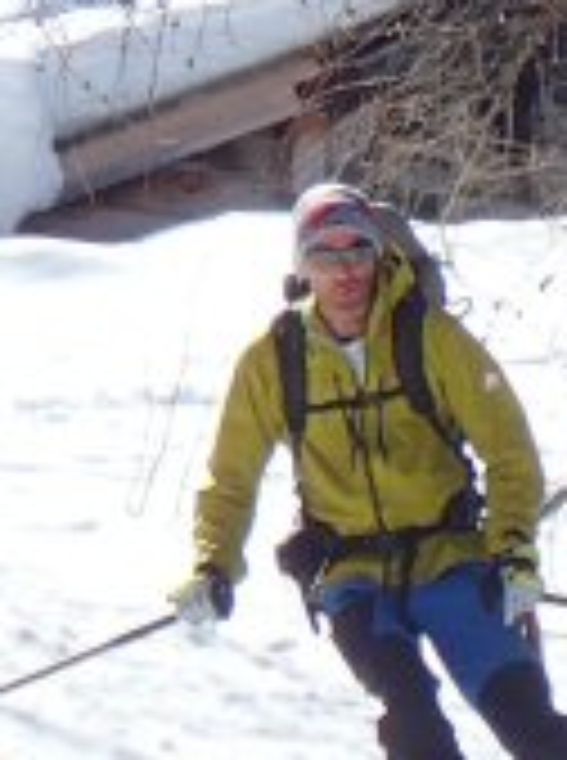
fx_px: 13000
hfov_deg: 2.5
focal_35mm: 593
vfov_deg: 3.3
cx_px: 140
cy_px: -225
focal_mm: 18
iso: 100
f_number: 6.3
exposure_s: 1/320
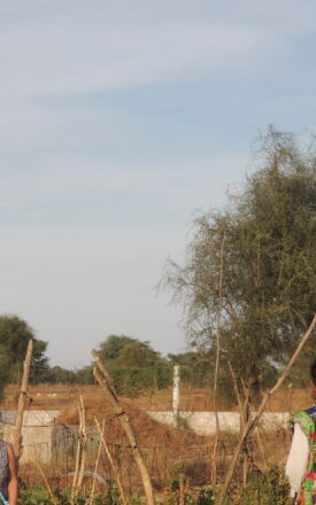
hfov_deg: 8.5
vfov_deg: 13.6
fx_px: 2108
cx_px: -37
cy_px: 424
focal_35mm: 153
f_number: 3.7
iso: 100
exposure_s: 1/640
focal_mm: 11.1
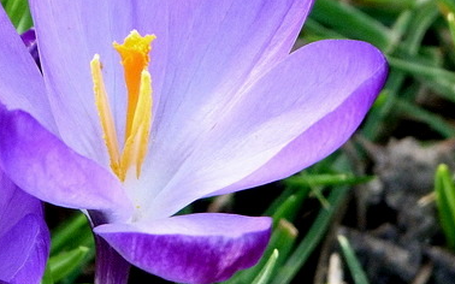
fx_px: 17801
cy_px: 103
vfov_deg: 0.9
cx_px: 126
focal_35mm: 1436
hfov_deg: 1.5
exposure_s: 1/125
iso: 320
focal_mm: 108
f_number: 5.2
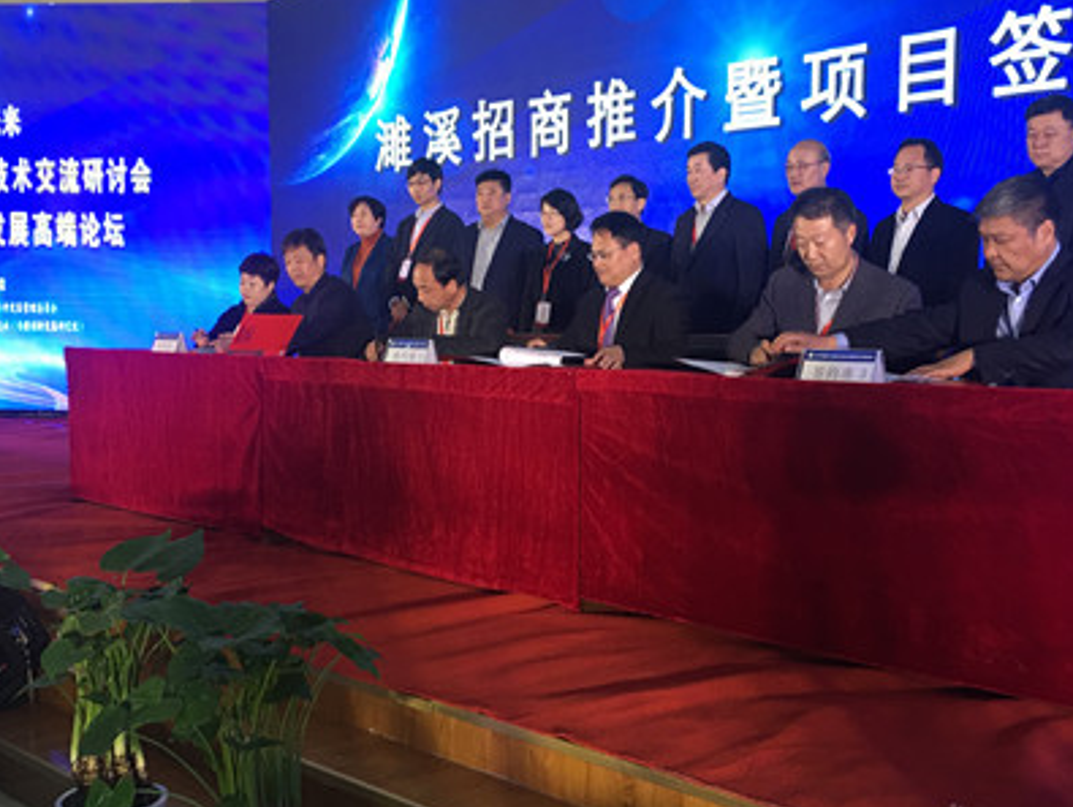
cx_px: 530
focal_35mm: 44
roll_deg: -1.2
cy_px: 448
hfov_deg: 42.9
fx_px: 1365
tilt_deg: -5.2
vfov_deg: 32.9
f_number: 2.2
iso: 40
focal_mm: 4.15
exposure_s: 1/17
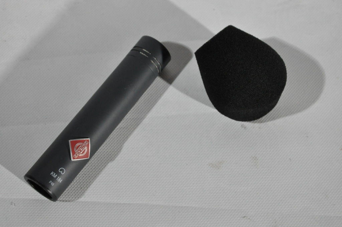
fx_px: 740
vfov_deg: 17.4
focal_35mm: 78
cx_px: 171
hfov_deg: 26.0
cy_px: 114
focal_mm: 52
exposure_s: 1/200
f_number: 7.1
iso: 1600
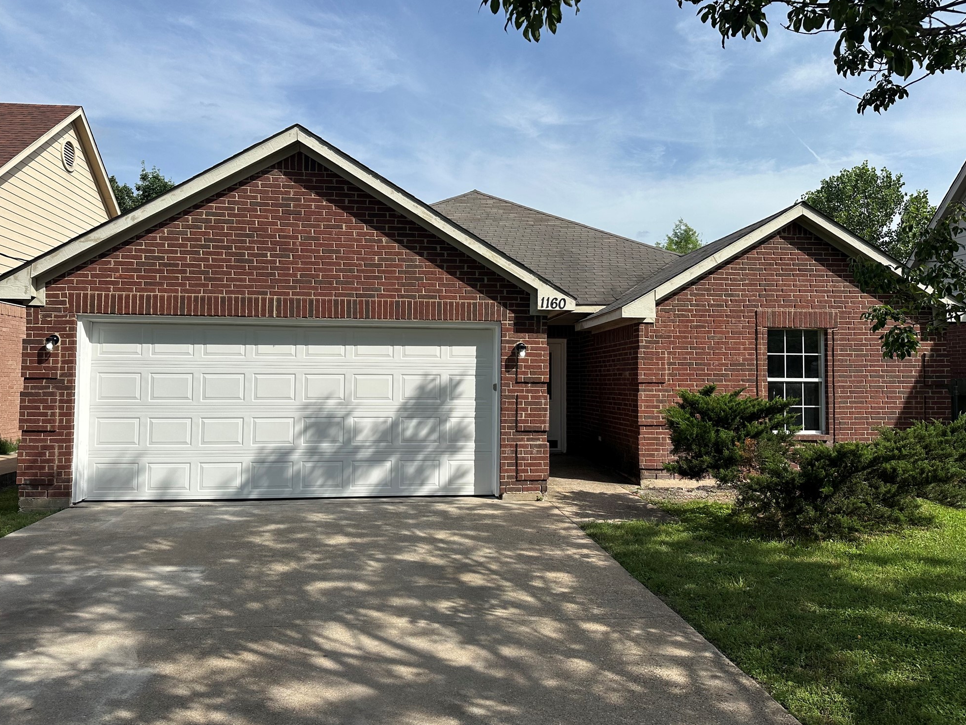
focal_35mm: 25
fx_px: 698
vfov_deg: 54.9
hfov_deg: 69.4
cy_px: 351
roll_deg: -0.6
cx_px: 473
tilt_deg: +3.3
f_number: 1.78
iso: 80
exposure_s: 1/5848
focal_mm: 6.86
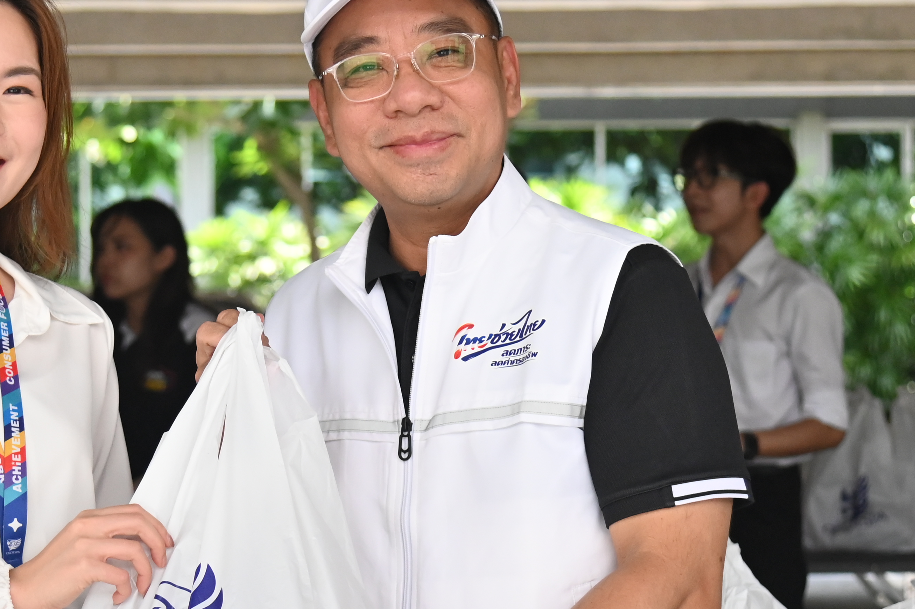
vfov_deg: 12.3
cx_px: 281
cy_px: 276
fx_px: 2819
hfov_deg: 18.4
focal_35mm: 111
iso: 2000
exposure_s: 1/1600
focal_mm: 48
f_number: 4
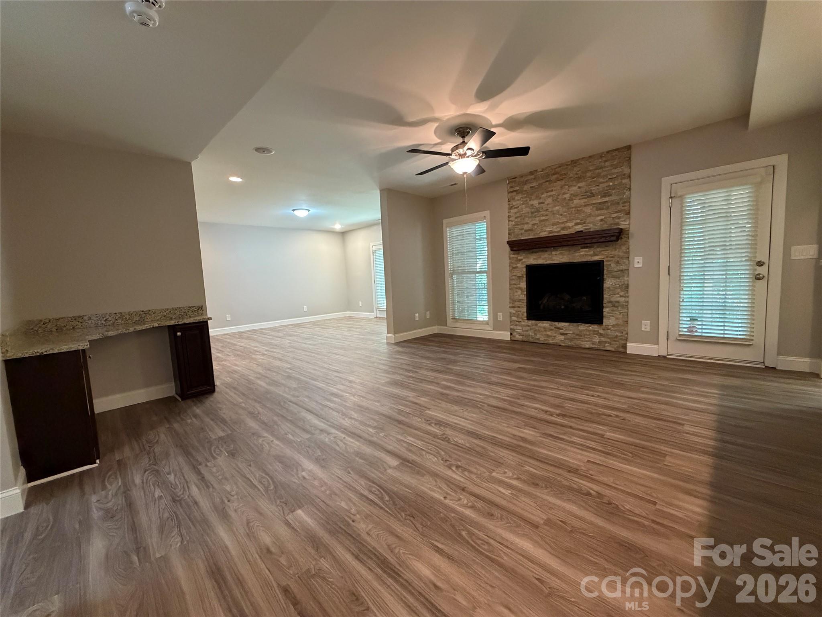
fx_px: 332
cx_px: 411
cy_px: 308
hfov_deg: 102.1
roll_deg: +3.1
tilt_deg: -5.5
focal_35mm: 14
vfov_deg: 85.7
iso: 640
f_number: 2.2
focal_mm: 2.22
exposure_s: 1/60
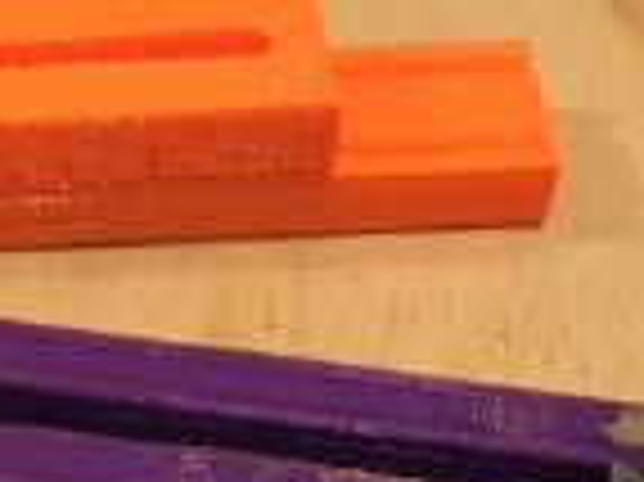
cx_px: 119
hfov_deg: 18.0
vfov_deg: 13.0
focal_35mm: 108
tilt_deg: -58.2
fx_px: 2008
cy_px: 721
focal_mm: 4.15
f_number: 2.2
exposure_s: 1/30
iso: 250
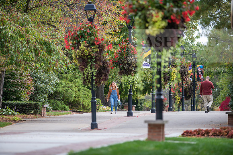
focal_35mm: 300
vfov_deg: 4.6
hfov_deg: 6.9
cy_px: 78
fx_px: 1942
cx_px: 116
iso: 125
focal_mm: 300
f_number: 3.2
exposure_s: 1/400
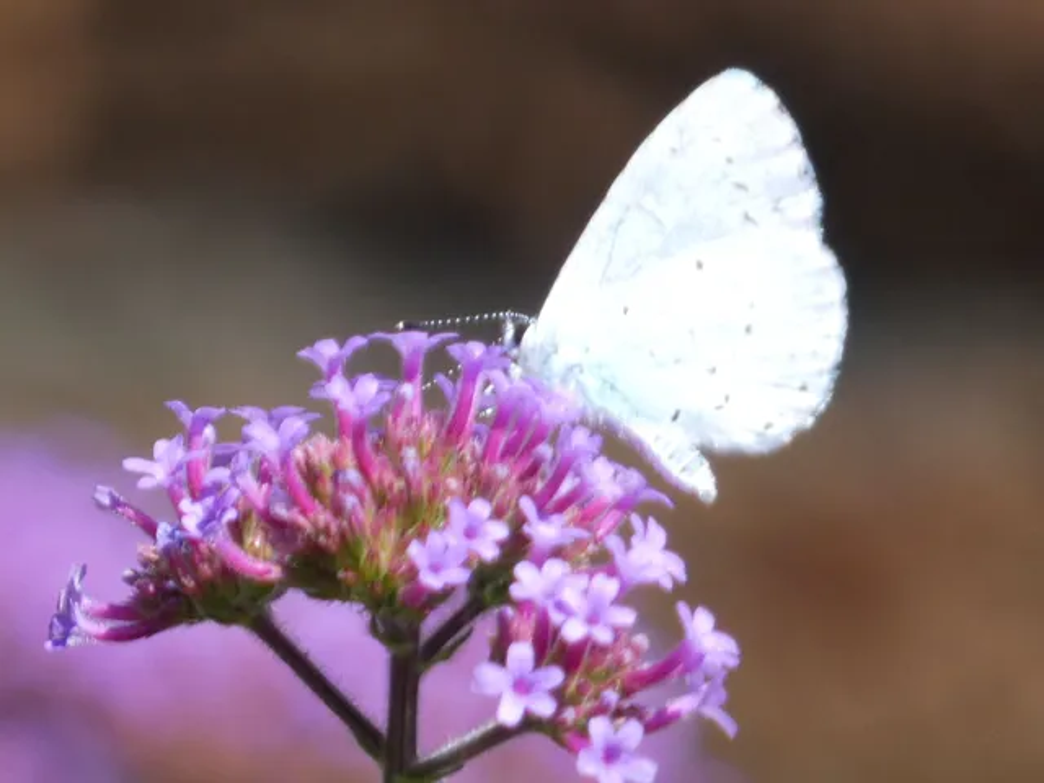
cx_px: 522
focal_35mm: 827
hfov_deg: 2.4
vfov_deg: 1.8
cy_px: 392
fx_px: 24942
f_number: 5.6
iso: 100
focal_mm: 148.1
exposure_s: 1/125
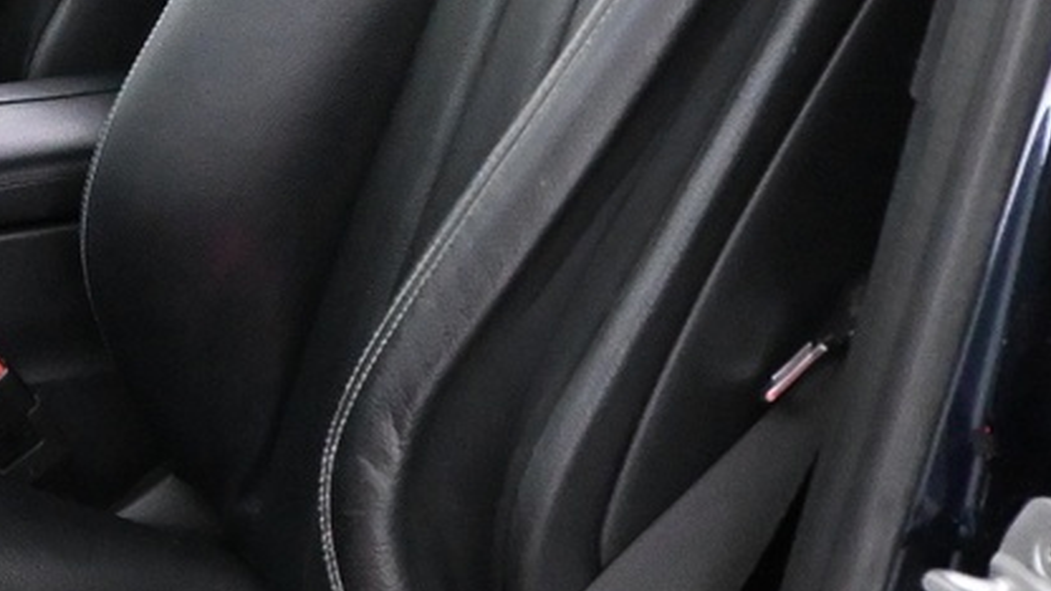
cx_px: -33
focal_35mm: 98
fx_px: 2731
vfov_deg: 12.3
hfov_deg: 21.0
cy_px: 109
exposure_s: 1/60
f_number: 3.5
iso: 5600
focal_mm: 16
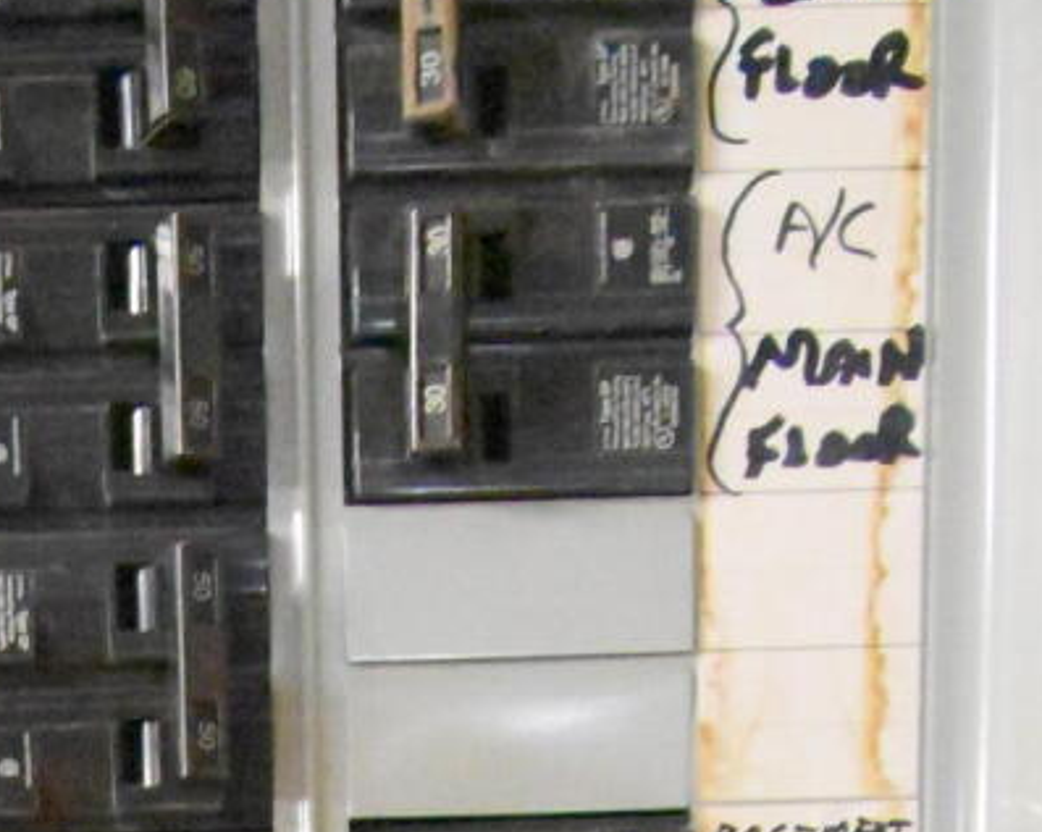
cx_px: 77
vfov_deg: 17.6
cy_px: 1472
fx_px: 2188
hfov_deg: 25.8
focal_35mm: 71
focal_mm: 10
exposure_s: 1/40
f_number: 4.5
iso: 12800
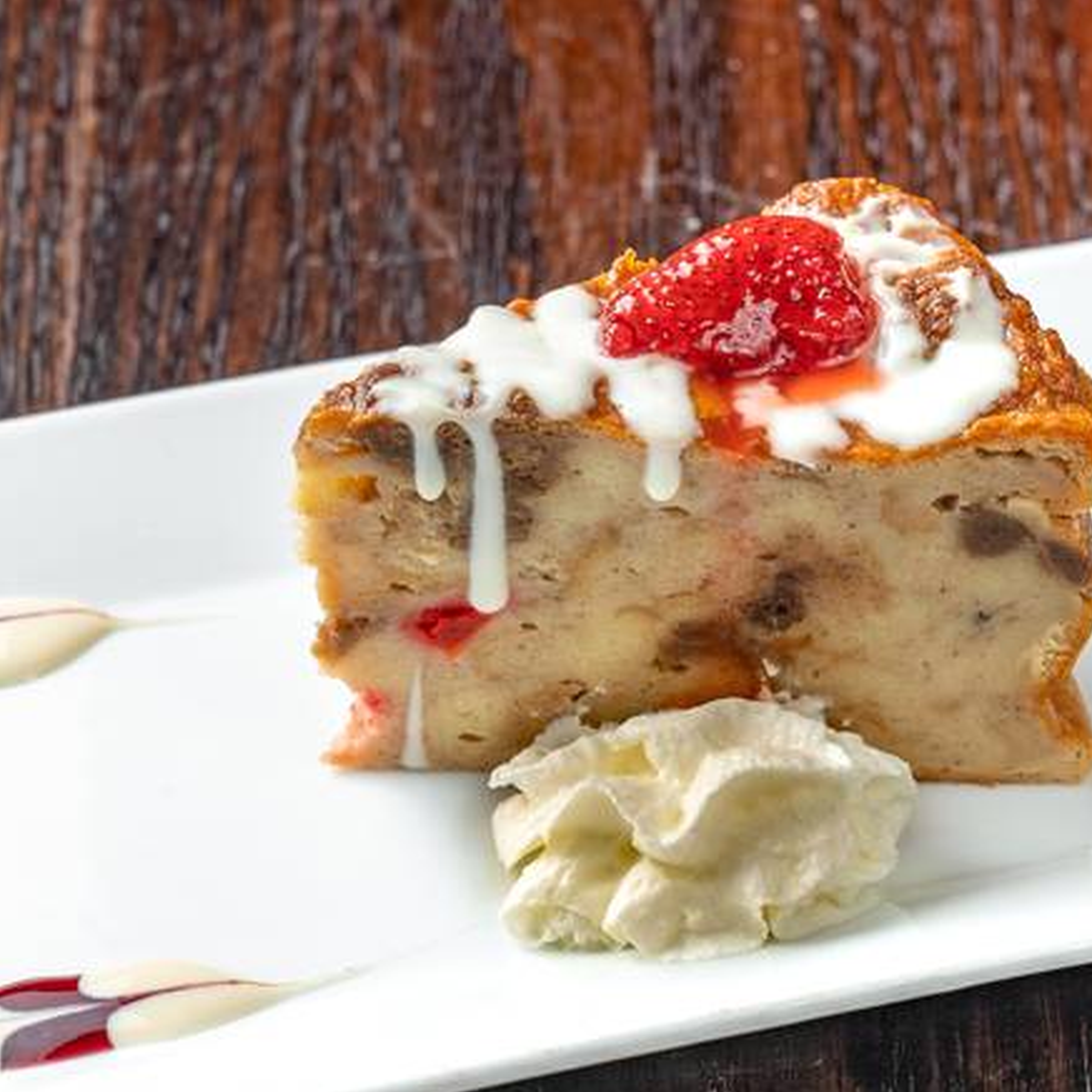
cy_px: 652
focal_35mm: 131
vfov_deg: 13.3
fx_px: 4675
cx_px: 617
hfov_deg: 13.3
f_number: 8
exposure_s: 1/200
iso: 200
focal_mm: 58.8
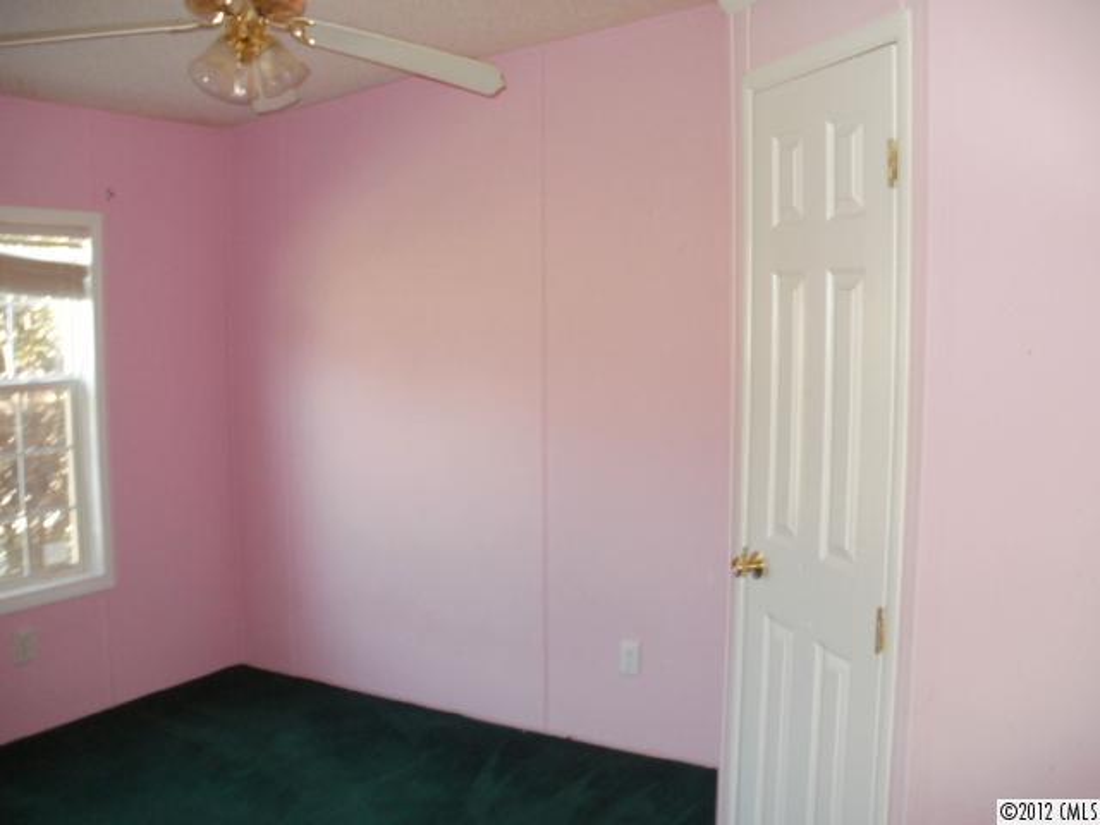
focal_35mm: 36
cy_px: 412
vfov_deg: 39.7
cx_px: 550
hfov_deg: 51.4
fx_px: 1144
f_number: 3.5
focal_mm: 6.3
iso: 250
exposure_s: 1/30
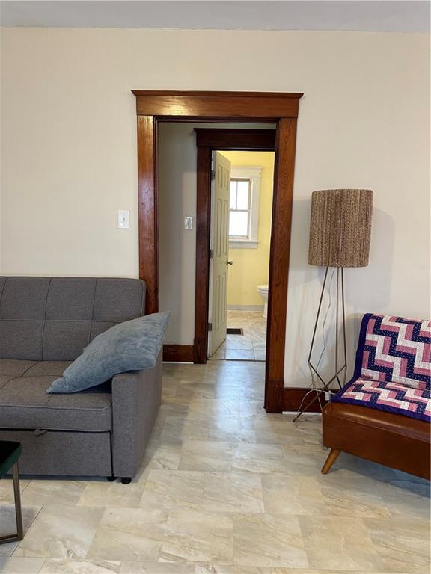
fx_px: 398
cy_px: 287
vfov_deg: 71.6
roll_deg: -1.6
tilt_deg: -8.7
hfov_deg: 56.8
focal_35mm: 24
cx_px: 216
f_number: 1.78
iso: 160
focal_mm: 6.86
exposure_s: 1/42
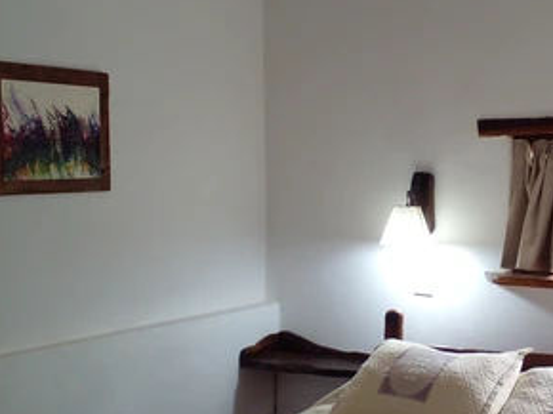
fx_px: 654
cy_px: 246
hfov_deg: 44.3
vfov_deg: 35.0
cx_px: 416
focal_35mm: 41
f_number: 1.9
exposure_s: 1/50
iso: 125
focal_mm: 3.6
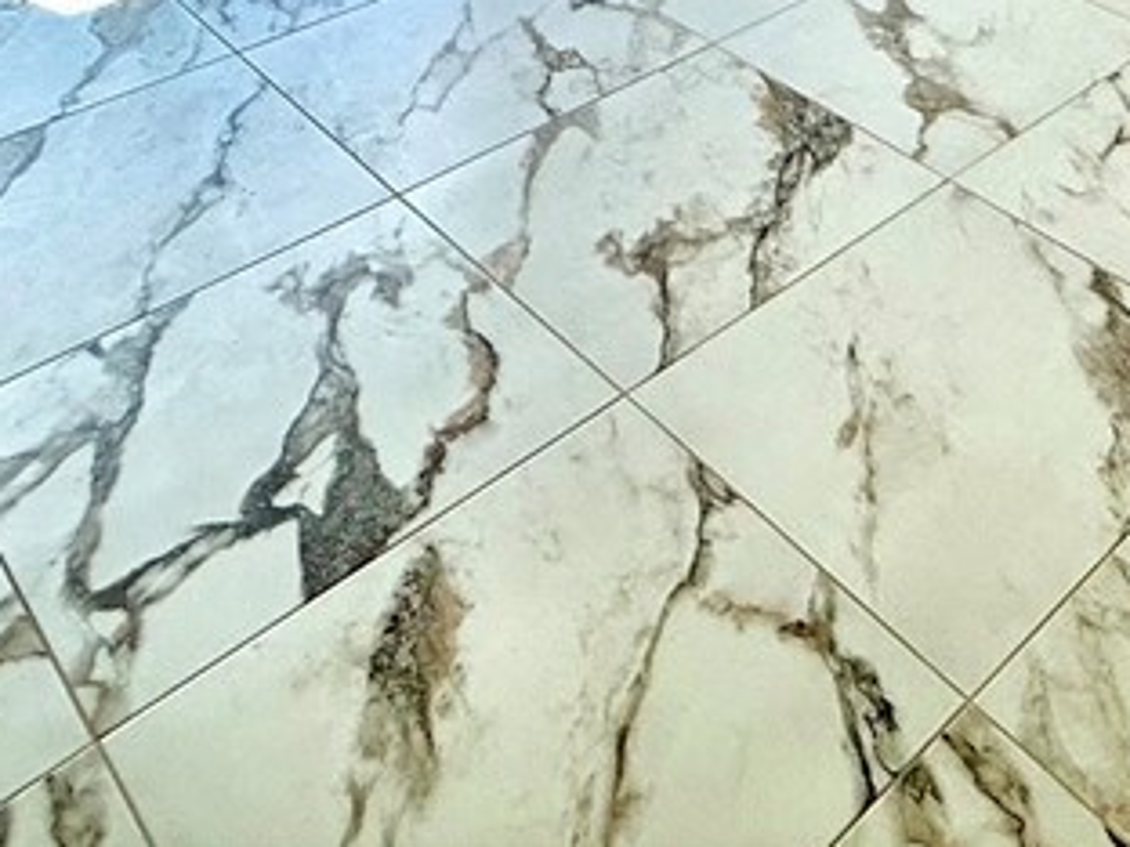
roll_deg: -1.8
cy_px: -528
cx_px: 1025
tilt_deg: -7.9
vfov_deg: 23.1
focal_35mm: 46
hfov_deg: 38.3
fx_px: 1502
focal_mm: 2.22
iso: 64
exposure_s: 1/559
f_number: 2.2
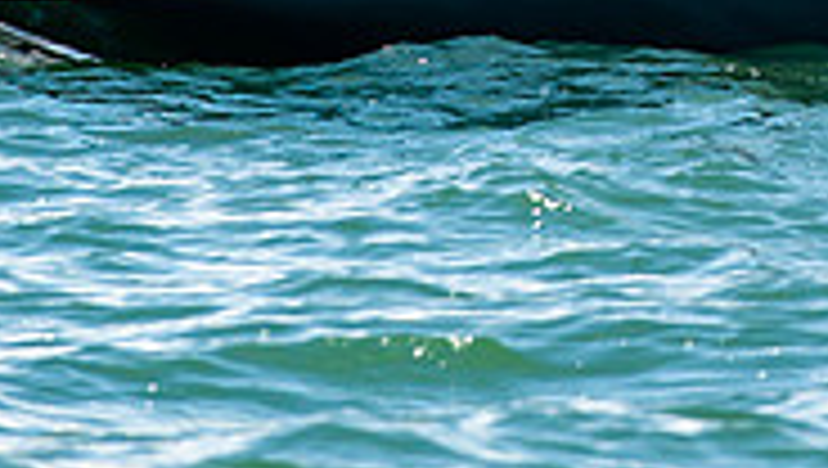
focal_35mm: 677
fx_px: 14881
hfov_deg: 3.2
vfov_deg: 1.8
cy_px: -297
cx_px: 874
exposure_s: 1/2000
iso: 320
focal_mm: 200
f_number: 5
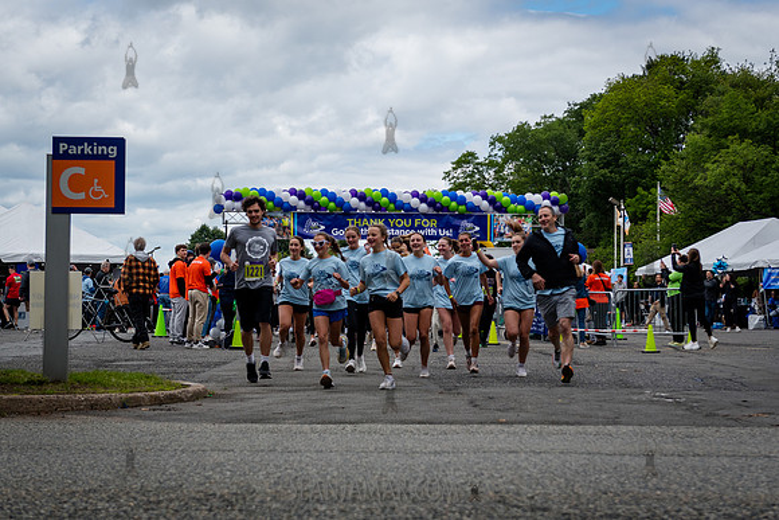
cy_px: 260
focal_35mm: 74
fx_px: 1599
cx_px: 390
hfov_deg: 27.4
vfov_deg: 18.5
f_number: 4
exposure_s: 1/3200
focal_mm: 58
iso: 400
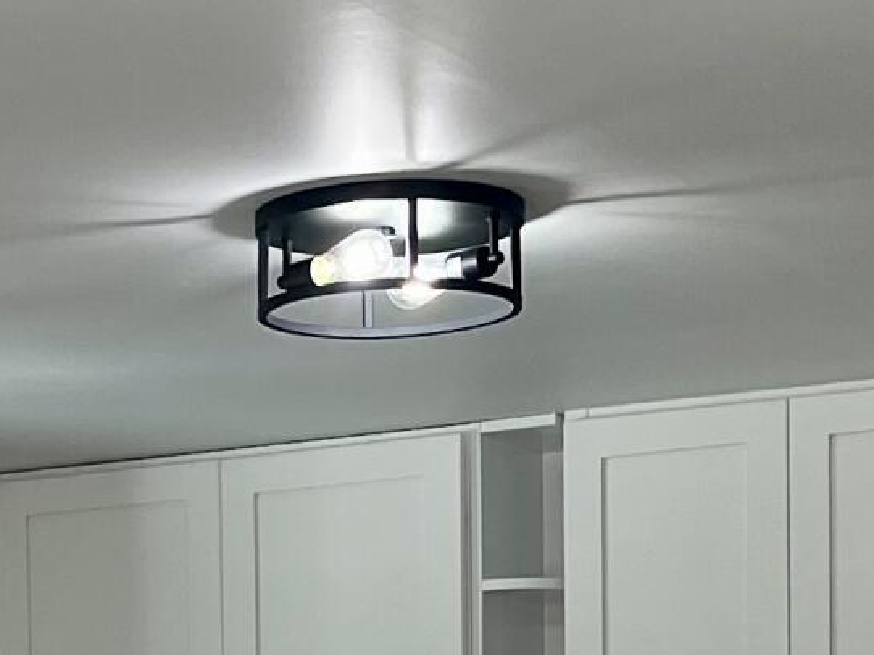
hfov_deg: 13.5
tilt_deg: -1.6
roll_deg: +1.2
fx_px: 3634
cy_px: 1097
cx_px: -60
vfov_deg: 9.9
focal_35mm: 144
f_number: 1.6
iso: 64
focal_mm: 5.1
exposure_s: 1/120
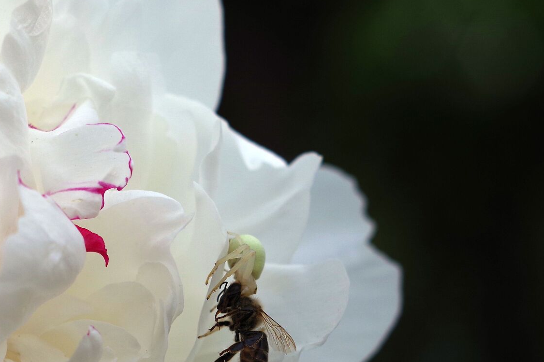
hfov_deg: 12.8
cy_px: 334
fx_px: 2418
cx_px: 194
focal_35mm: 160
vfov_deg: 8.5
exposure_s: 1/250
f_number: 4
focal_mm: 50
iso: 100
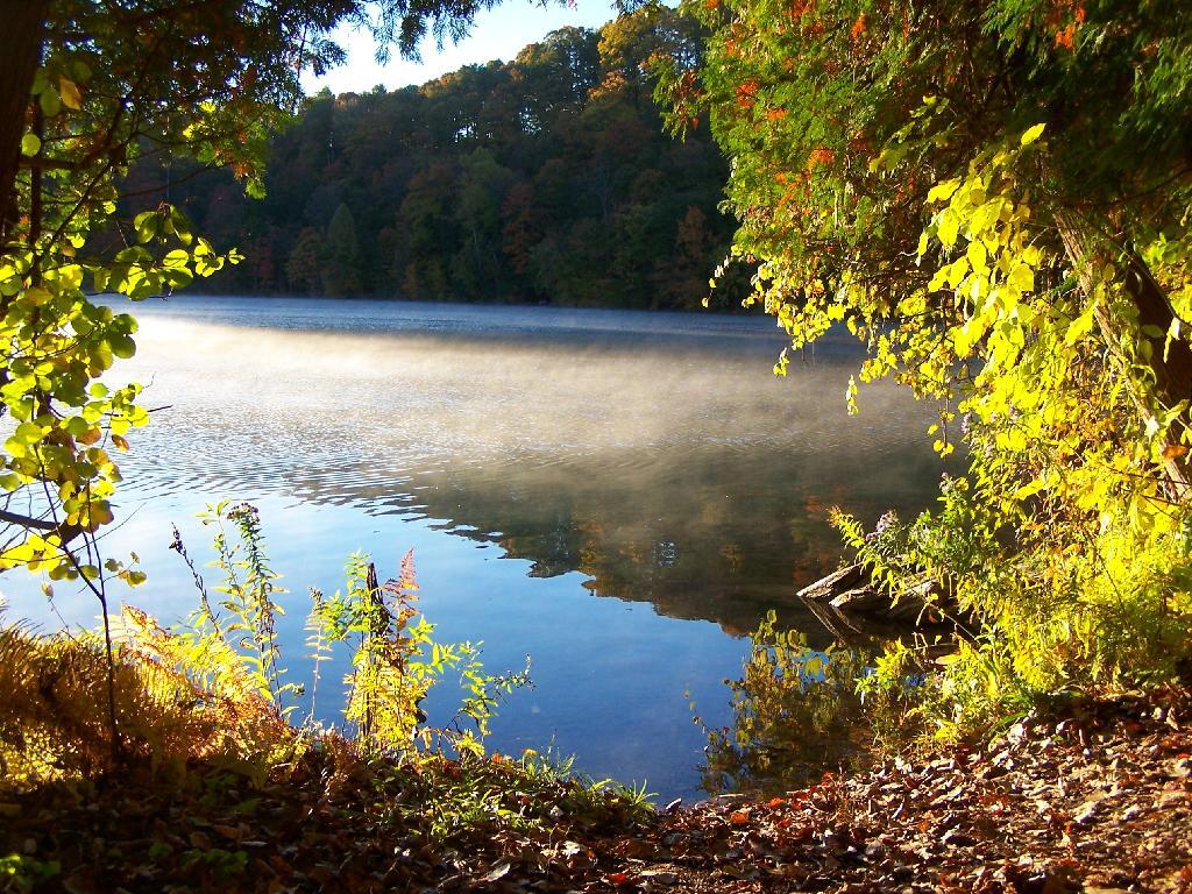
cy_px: 447
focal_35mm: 38
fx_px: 1309
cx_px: 596
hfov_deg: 49.0
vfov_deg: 37.7
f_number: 2.8
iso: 100
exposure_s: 1/320
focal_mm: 6.3
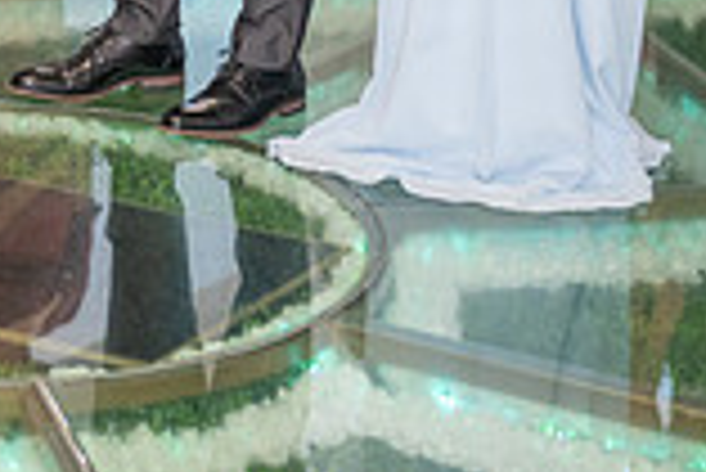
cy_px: -389
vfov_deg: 8.5
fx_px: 3042
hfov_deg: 13.1
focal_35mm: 155
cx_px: 45
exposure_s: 1/160
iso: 1000
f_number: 3.2
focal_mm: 42
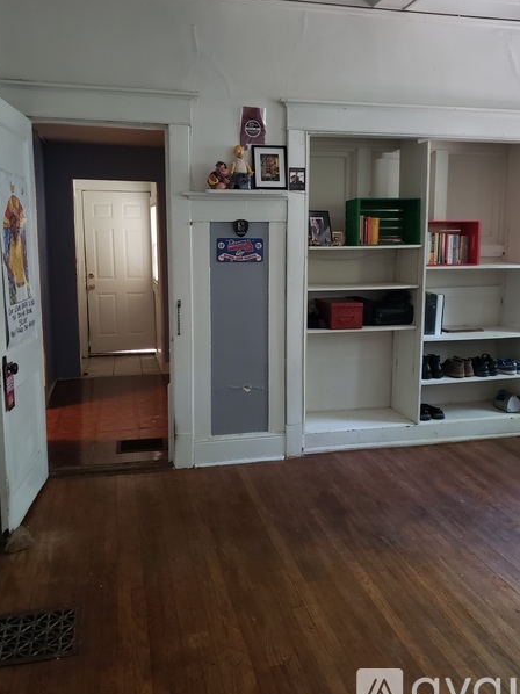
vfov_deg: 61.6
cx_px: 254
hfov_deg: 48.2
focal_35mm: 29
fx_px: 581
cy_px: 328
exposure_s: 1/11
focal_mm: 4.3
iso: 250
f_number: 1.5
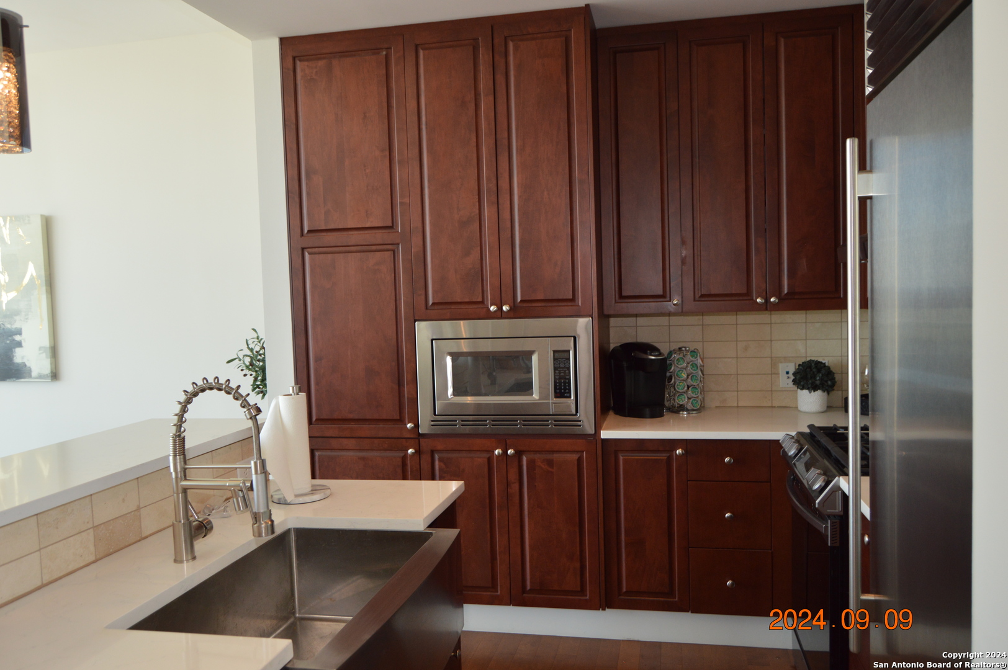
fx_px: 755
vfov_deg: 47.9
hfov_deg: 67.4
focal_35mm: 27
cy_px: 335
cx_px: 504
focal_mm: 18
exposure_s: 1/100
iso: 400
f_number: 5
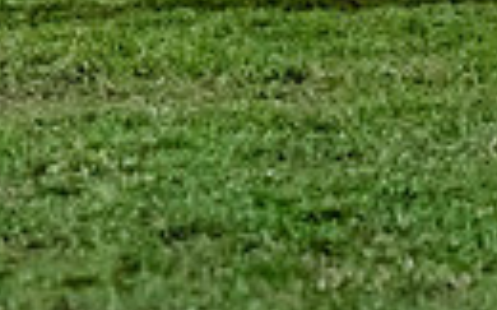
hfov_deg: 3.3
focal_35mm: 628
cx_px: -341
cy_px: -279
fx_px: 8499
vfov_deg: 2.1
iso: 10000
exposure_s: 1/1000
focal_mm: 120
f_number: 2.8
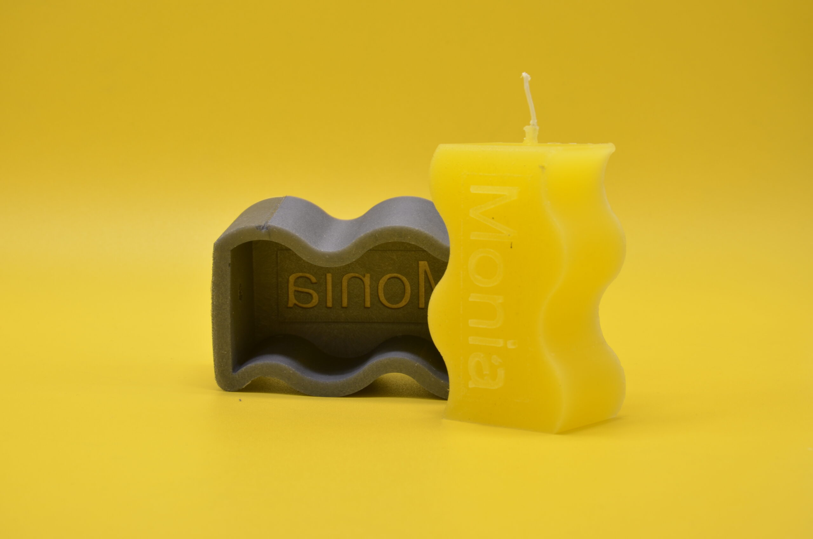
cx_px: 406
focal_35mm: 93
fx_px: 2096
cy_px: 270
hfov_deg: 22.0
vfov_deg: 14.6
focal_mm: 62
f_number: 10
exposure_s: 1/30
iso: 200
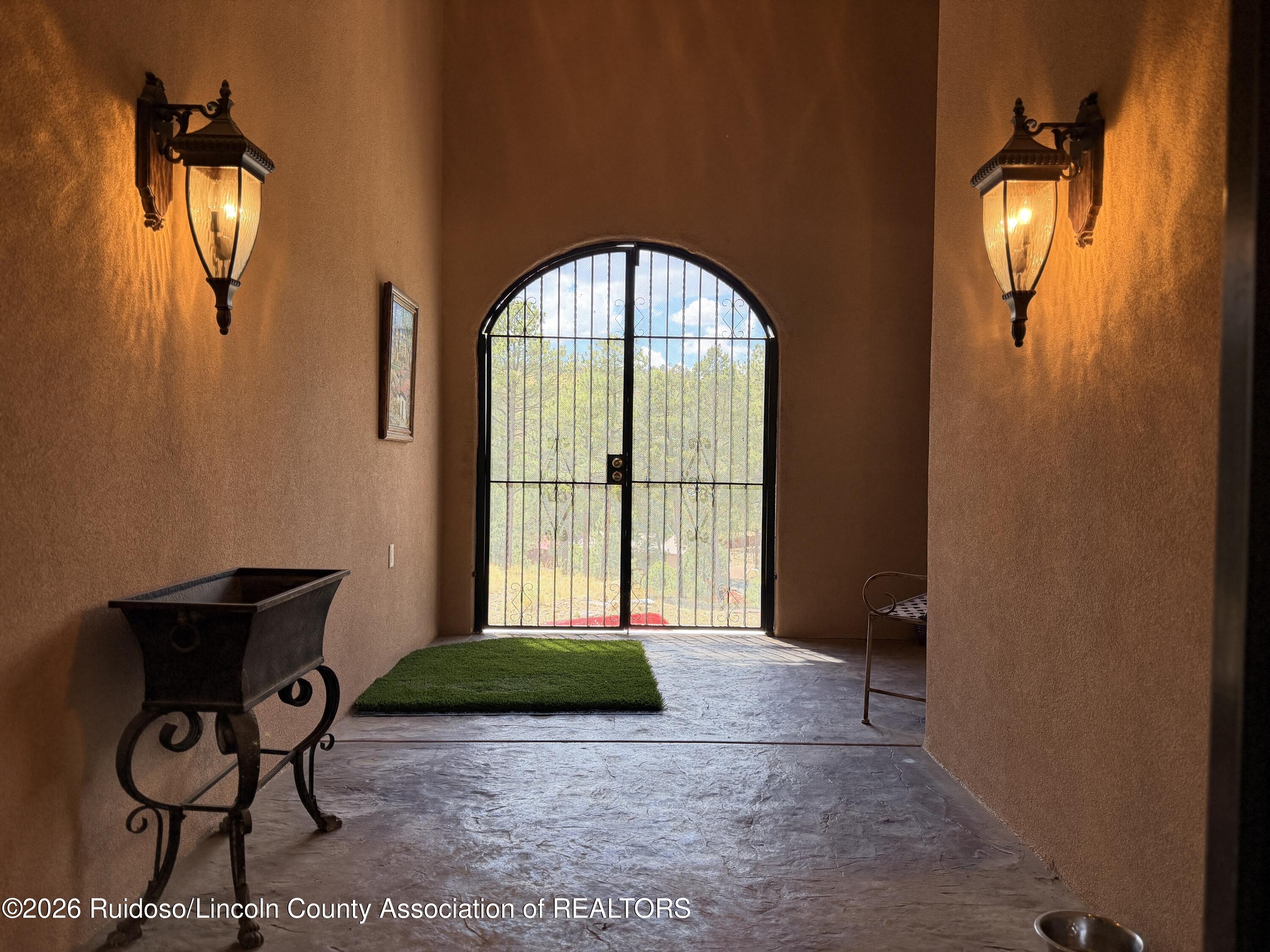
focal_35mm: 24
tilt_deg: -0.2
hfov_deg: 71.6
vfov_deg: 56.8
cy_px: 476
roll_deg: -1.1
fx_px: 881
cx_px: 635
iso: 200
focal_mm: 6.76
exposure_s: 1/188
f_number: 1.78
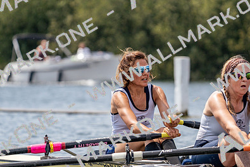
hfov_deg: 4.7
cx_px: 164
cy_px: 103
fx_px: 3040
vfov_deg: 3.1
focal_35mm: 438
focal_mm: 298
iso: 200
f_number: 5.6
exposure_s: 1/1600
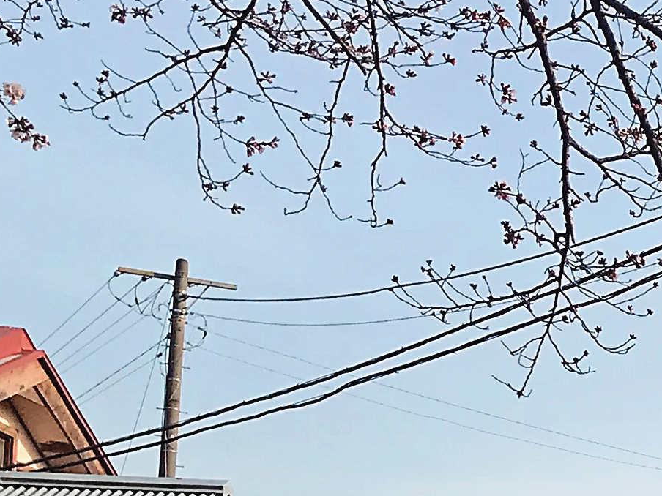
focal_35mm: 122
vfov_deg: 11.7
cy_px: 716
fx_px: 2333
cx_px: 1233
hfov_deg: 14.1
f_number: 1.8
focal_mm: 3.99
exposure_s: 1/2083
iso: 20
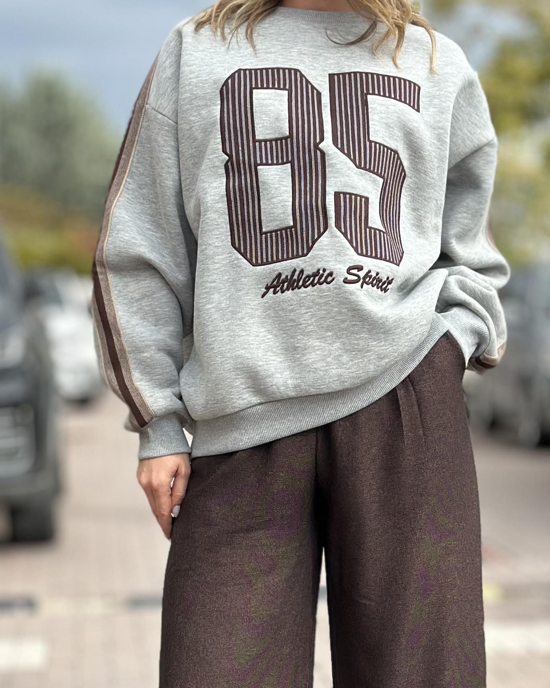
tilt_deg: +0.1
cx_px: 284
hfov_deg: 13.9
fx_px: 2259
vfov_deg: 17.3
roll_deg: +0.6
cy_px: 476
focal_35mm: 111
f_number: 1.78
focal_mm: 6.86
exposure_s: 1/2532
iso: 100
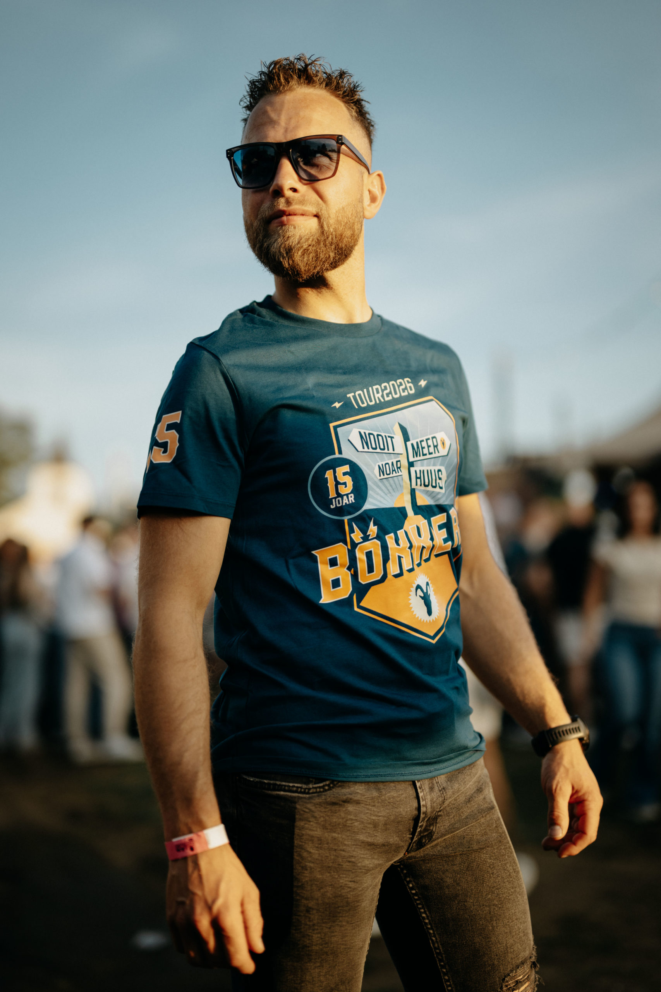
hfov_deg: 27.0
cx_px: 330
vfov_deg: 39.6
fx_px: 1377
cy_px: 496
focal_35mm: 50
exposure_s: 1/2000
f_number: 1.2
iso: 64
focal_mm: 50
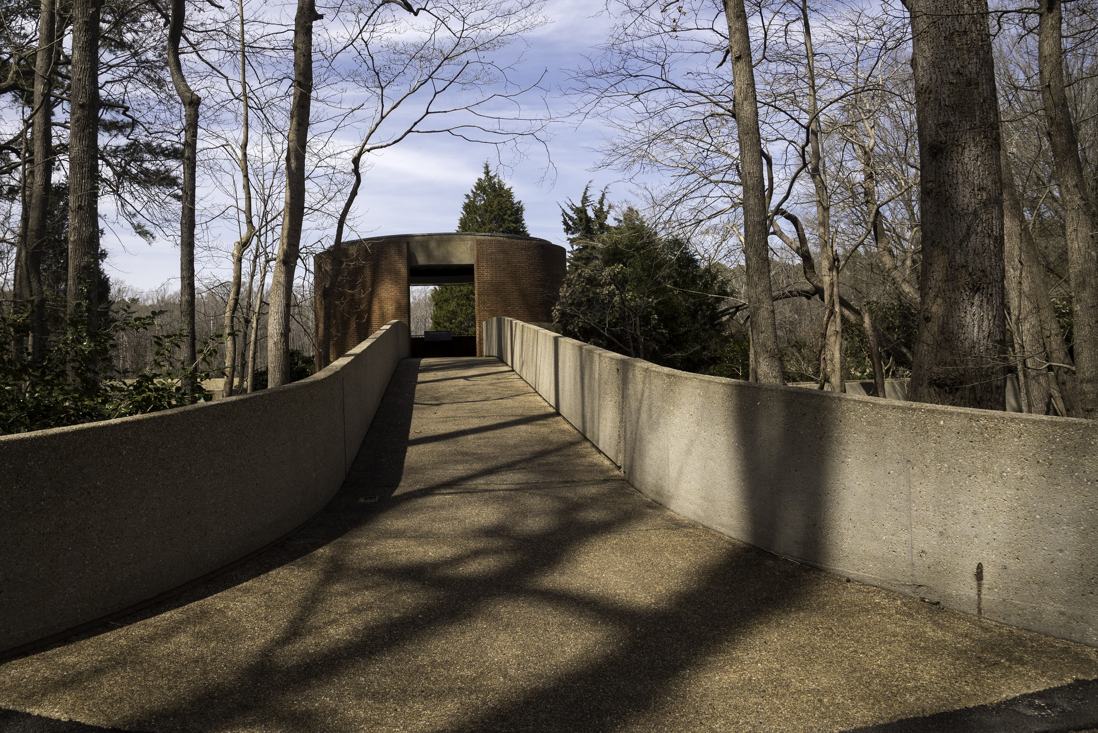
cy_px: 312
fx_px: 976
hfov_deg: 58.3
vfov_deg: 41.0
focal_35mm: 32
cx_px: 443
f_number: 8
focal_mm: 24
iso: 200
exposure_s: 1/500
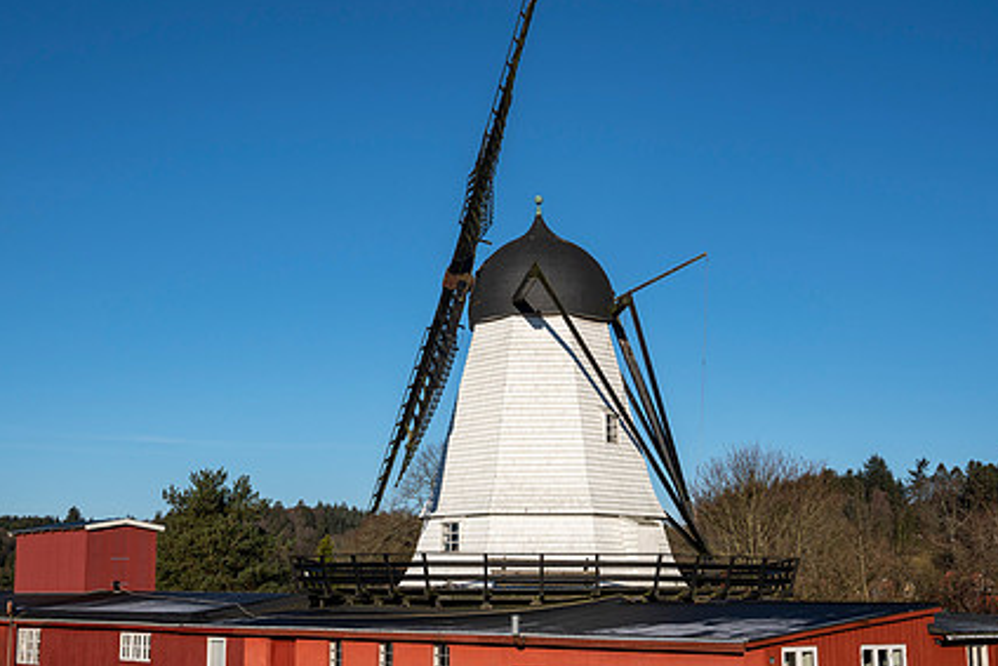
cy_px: 368
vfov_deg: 26.0
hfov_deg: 38.1
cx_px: 454
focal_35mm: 52
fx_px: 1442
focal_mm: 38
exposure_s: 1/2000
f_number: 5
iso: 200
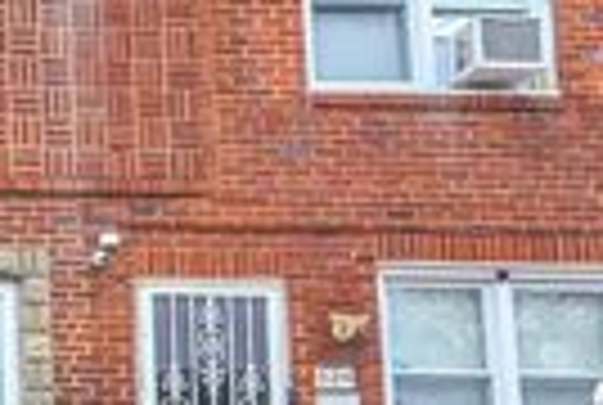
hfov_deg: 21.2
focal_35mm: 82
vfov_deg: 16.2
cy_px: 464
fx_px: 1377
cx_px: -274
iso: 200
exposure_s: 1/6
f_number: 20
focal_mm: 22
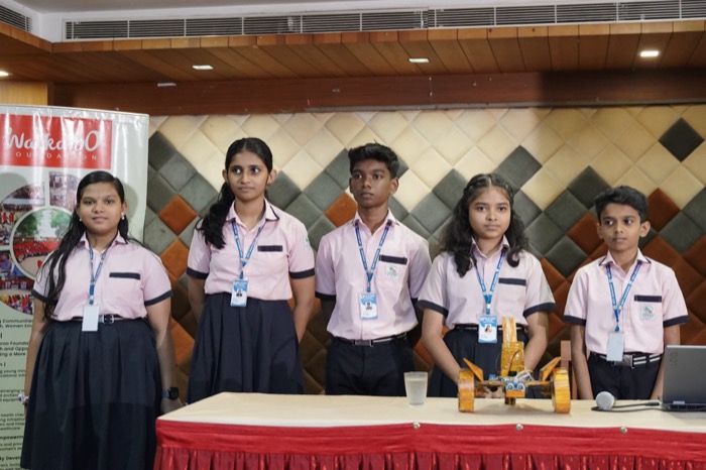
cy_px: 235
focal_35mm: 62
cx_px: 353
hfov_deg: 32.4
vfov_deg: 21.9
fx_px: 1215
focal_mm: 41.4
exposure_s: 1/400
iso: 5000
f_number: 2.8
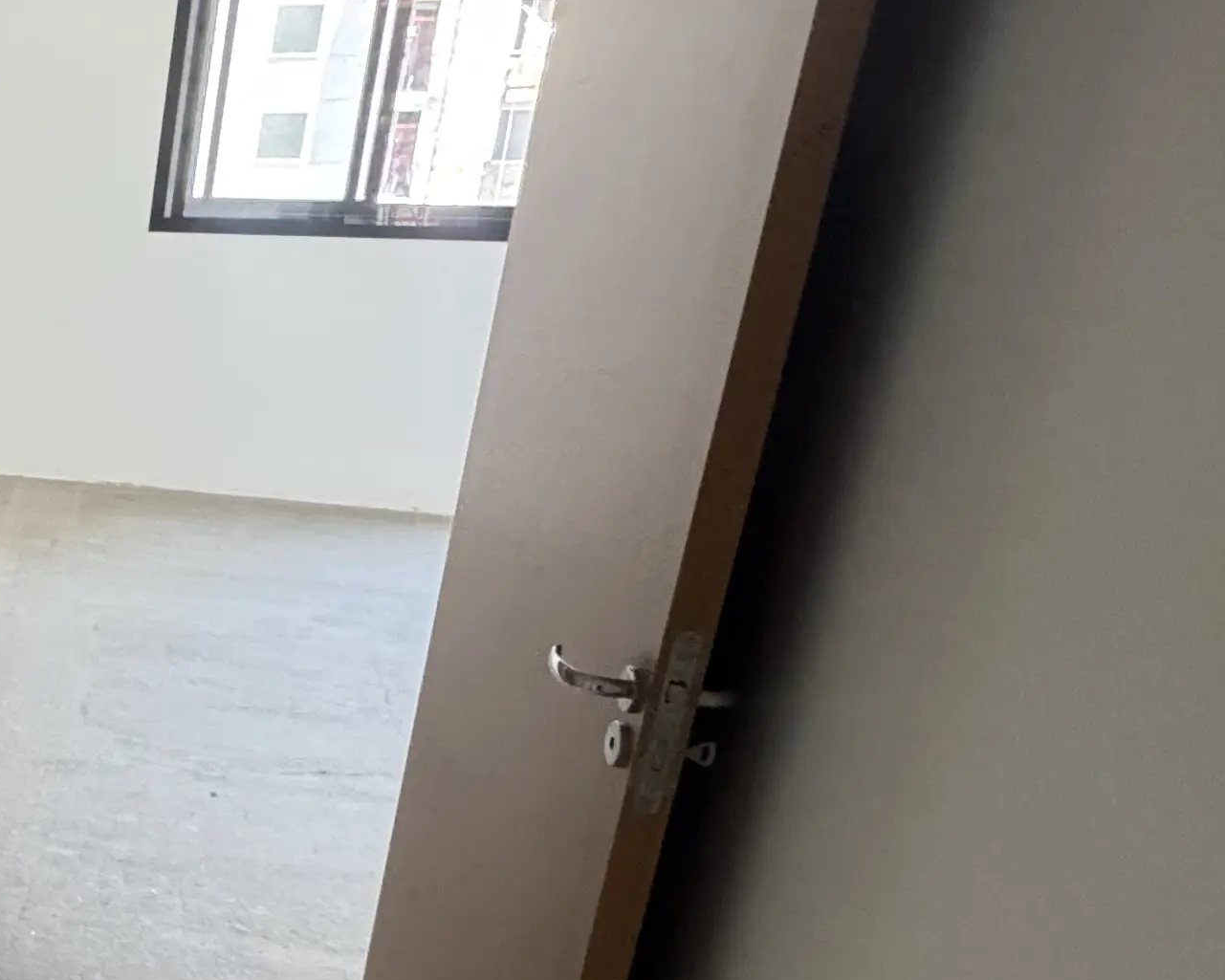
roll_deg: +1.3
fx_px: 1559
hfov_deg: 27.6
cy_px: 526
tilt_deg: -16.7
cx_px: -649
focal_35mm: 43
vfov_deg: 34.9
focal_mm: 2.22
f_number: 2.2
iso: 320
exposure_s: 1/69
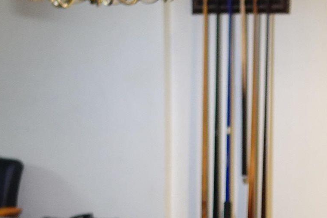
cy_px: 267
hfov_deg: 21.0
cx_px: 209
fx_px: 881
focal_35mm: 97
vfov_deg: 13.7
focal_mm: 9.4
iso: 640
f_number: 1.8
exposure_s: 1/30
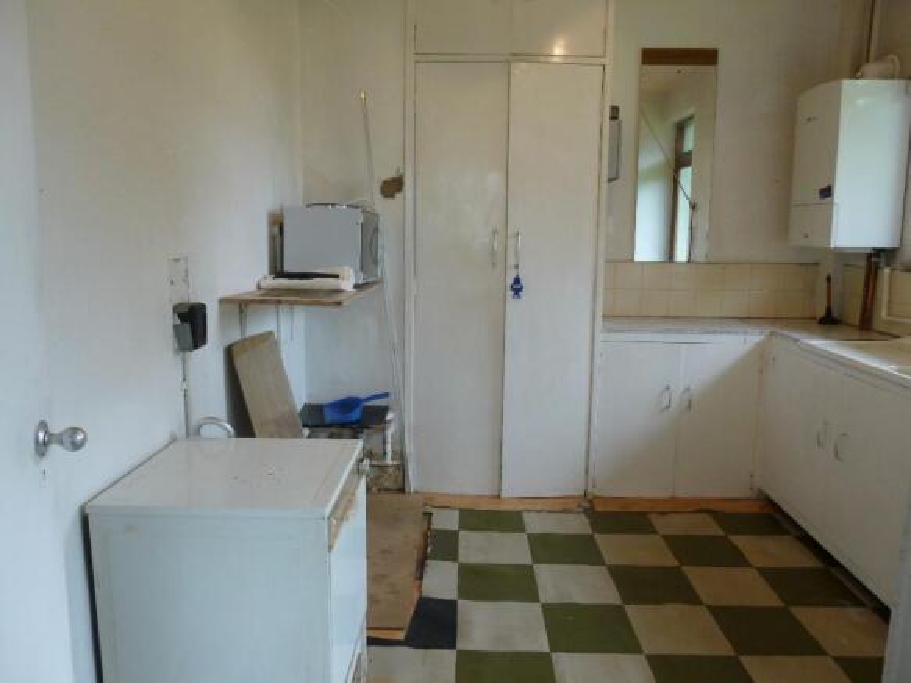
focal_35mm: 25
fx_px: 658
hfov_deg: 69.4
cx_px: 456
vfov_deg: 54.9
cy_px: 342
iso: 200
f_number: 3.1
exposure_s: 1/60
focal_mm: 4.5
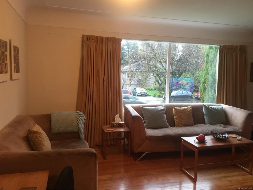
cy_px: 95
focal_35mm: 29
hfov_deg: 61.7
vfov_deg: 48.2
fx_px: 212
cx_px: 126
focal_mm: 4.15
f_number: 2.2
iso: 100
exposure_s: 1/15
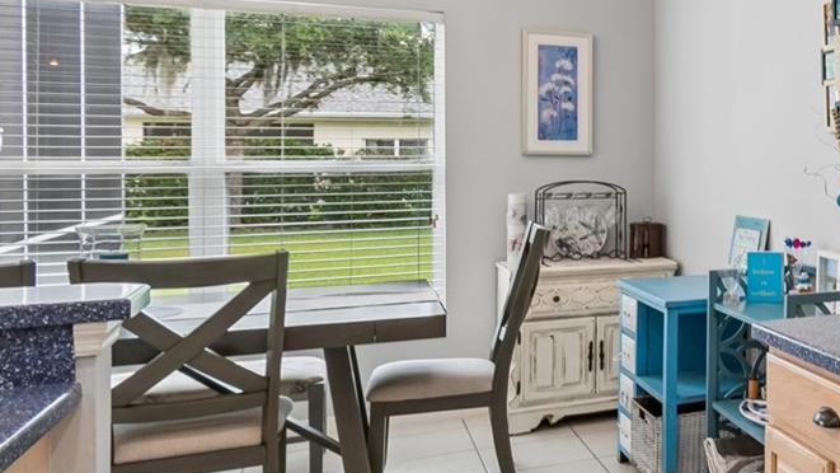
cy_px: 201
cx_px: 976
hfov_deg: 39.9
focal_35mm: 38
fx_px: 846
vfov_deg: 31.2
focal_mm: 10
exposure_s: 1/15
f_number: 7.1
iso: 100
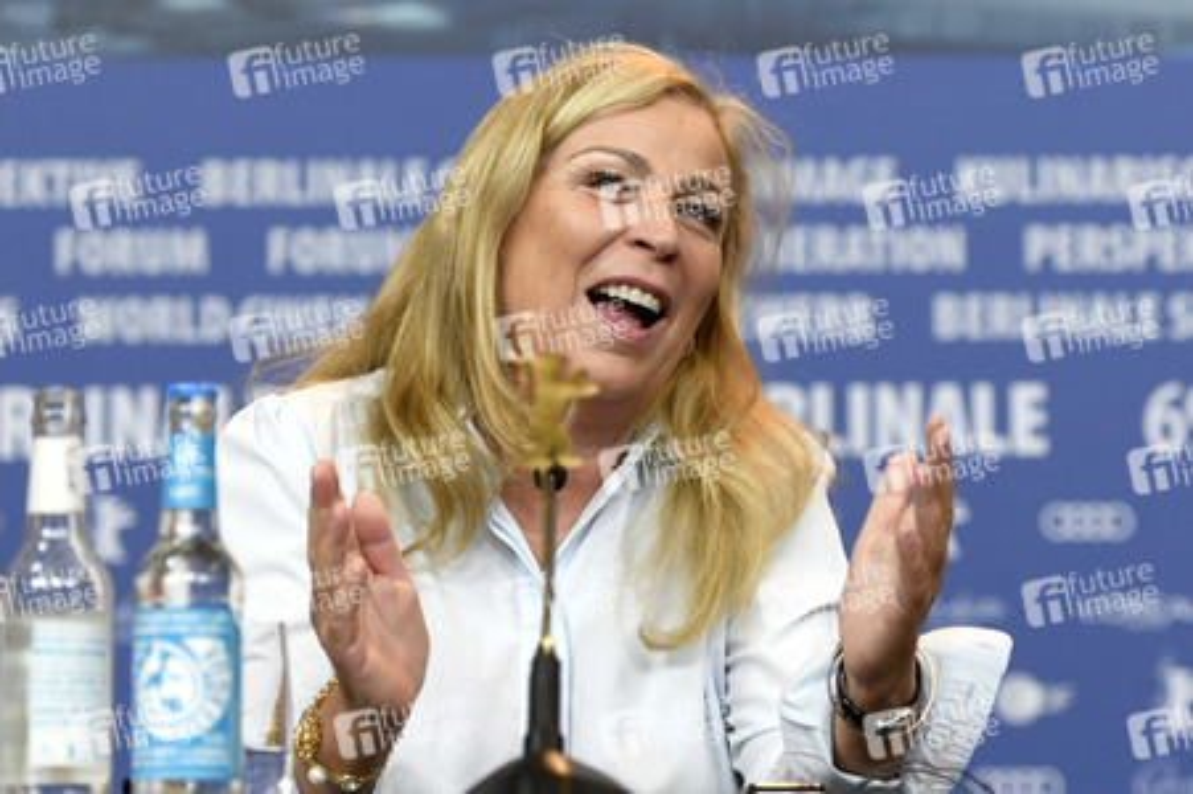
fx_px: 3311
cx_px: 596
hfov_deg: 20.4
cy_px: 397
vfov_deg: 13.7
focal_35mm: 100
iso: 1250
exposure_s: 1/320
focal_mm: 100
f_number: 3.5
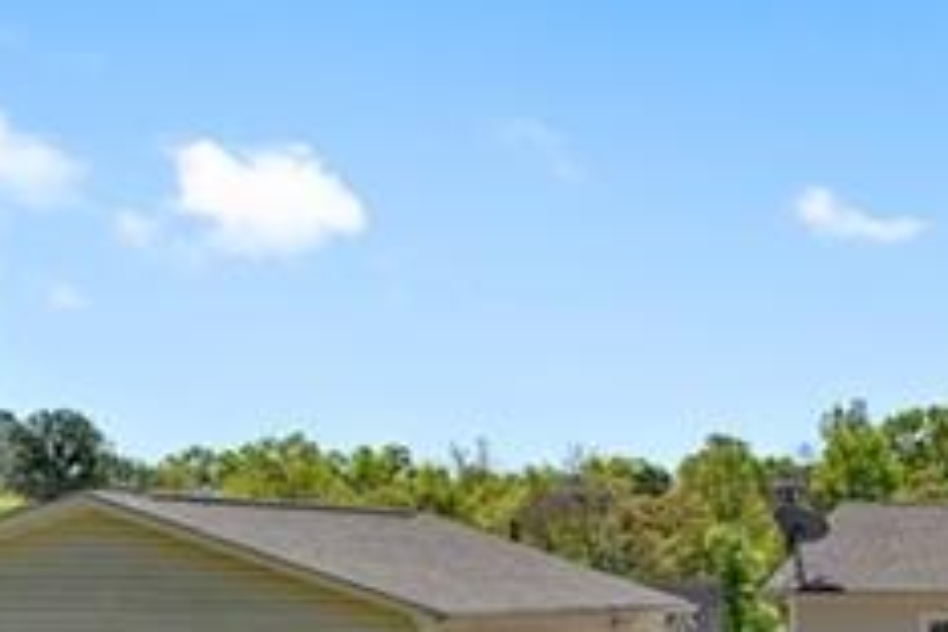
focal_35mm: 70
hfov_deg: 23.5
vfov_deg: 18.9
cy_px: 654
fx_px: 1843
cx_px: 1390
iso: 100
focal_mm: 16
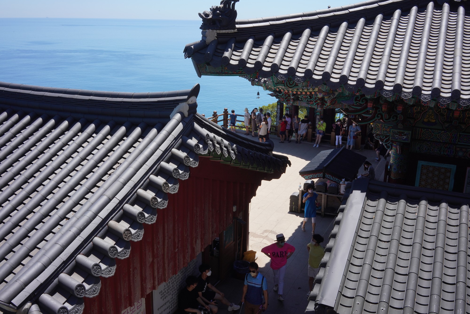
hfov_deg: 54.4
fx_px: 457
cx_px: 235
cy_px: 157
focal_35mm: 35
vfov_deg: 37.9
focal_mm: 35
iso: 400
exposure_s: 1/100
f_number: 22
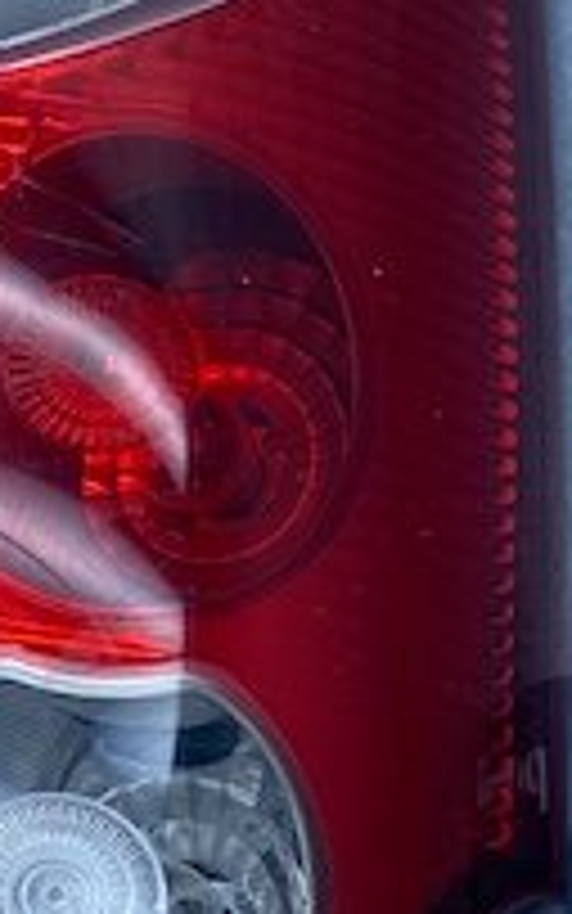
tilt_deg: -60.1
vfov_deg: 23.8
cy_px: 428
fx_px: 2168
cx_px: 117
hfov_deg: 14.9
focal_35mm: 87
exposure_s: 1/728
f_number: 1.8
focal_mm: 4.25
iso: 32
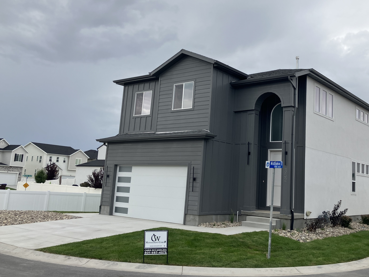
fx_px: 384
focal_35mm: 36
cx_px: 236
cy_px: 123
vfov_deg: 39.6
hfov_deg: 50.7
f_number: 1.8
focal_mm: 3.99
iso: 32
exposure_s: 1/796
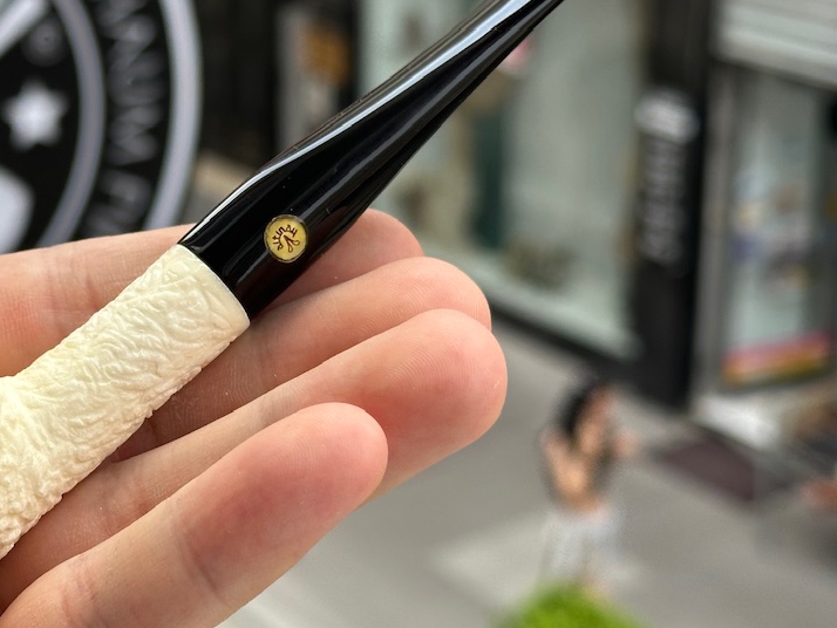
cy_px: 264
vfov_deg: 17.2
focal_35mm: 86
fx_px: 2080
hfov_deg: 22.4
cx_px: 138
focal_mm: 6.86
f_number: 1.78
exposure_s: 1/1133
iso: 64
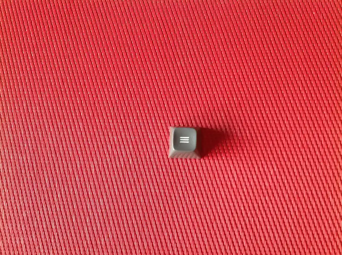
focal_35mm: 35
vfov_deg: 40.6
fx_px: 345
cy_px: 128
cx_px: 171
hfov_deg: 52.7
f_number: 2.4
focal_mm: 4.28
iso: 160
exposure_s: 1/15
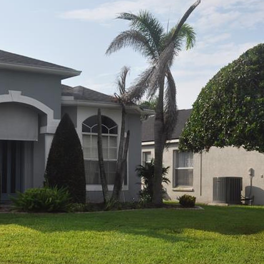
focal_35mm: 68
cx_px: 114
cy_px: 176
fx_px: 587
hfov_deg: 25.3
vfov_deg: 25.2
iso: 200
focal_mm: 22
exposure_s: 1/200
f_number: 13
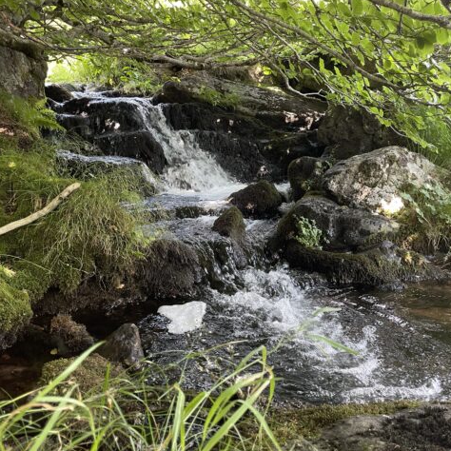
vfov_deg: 52.5
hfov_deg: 52.5
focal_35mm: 31
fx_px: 457
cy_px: 209
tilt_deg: -9.1
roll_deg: +3.3
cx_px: 226
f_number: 1.6
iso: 125
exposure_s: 1/66
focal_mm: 4.2
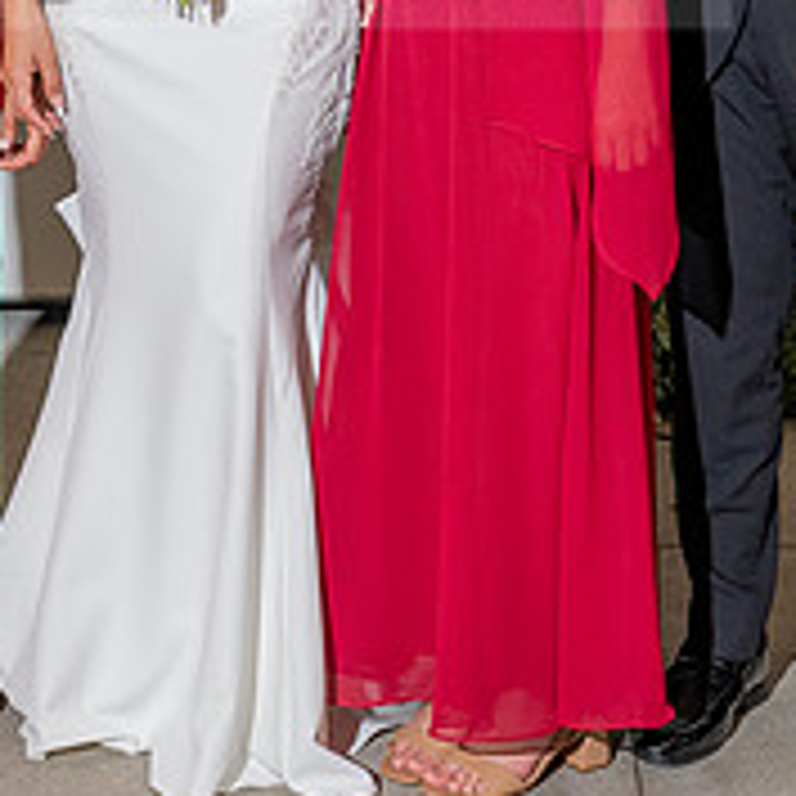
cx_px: 351
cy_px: -76
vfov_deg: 13.9
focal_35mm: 123
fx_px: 3200
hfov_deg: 14.2
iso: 800
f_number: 5.6
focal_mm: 38
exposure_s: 1/200
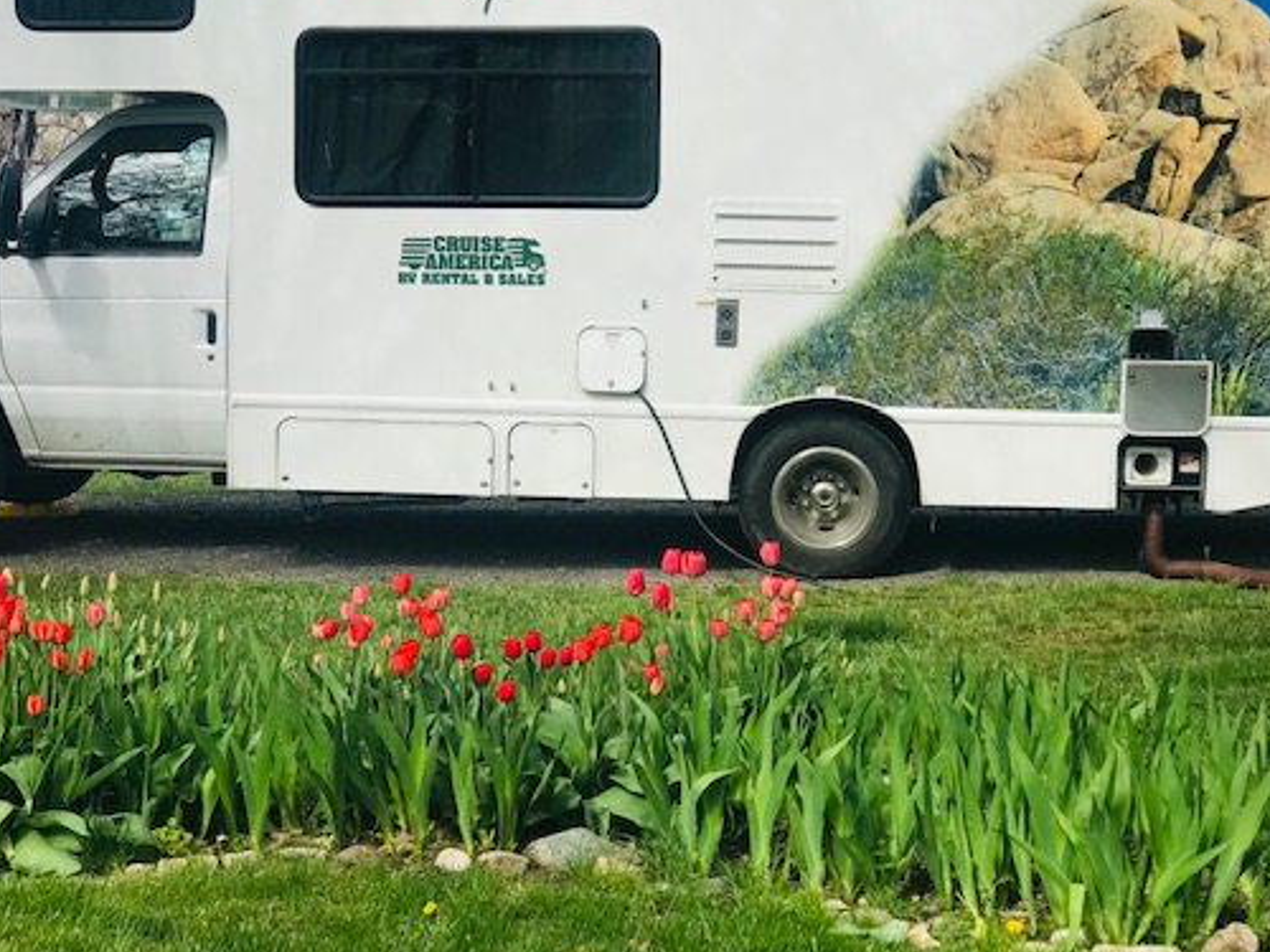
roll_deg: -1.5
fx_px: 2678
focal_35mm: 73
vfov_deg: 20.2
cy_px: 411
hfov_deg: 26.6
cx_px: 480
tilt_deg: -5.8
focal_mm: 6.6
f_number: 2.8
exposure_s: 1/447
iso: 20
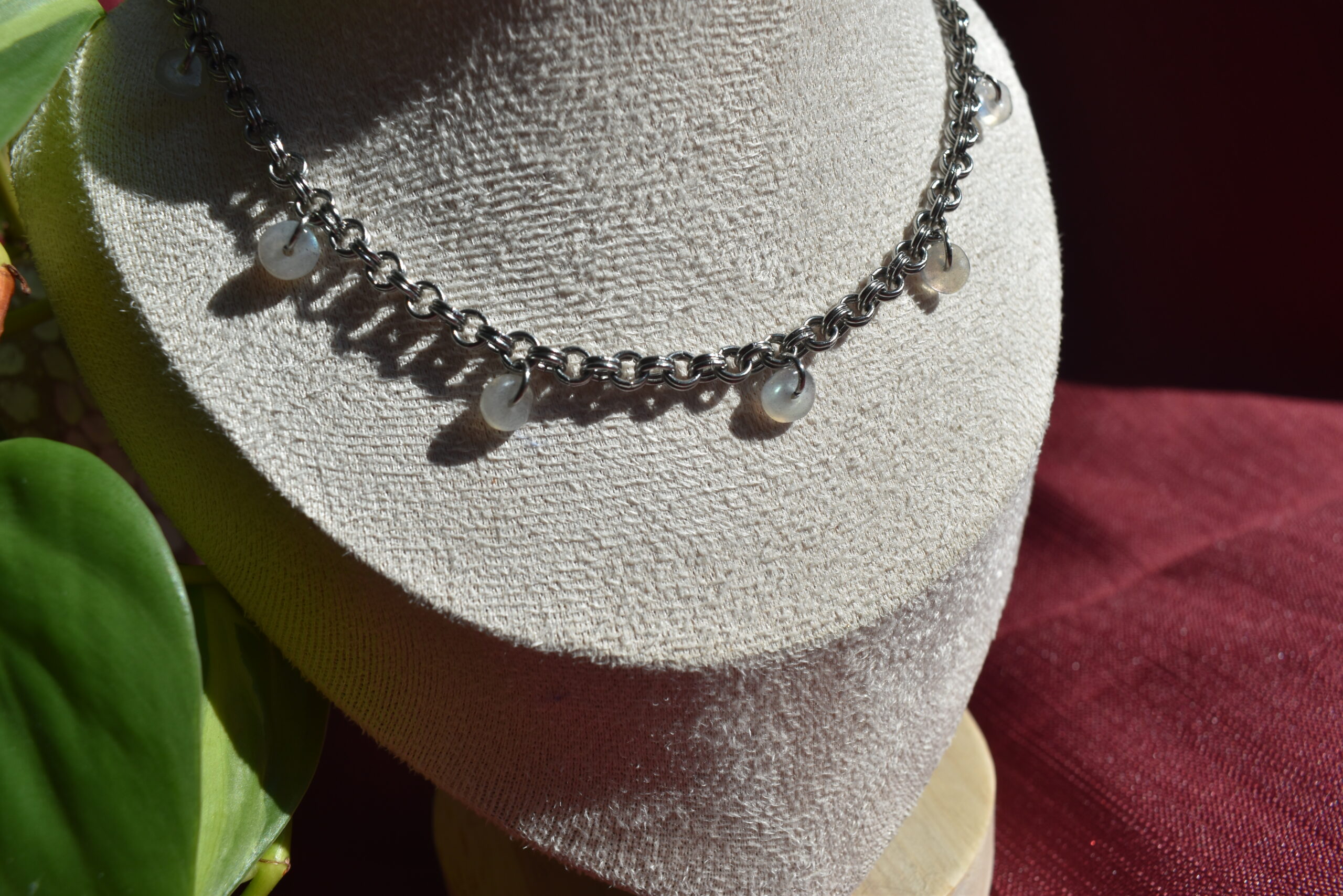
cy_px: 448
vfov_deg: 43.6
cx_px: 672
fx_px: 1119
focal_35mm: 30
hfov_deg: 61.9
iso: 100
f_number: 8
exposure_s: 1/400
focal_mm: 20
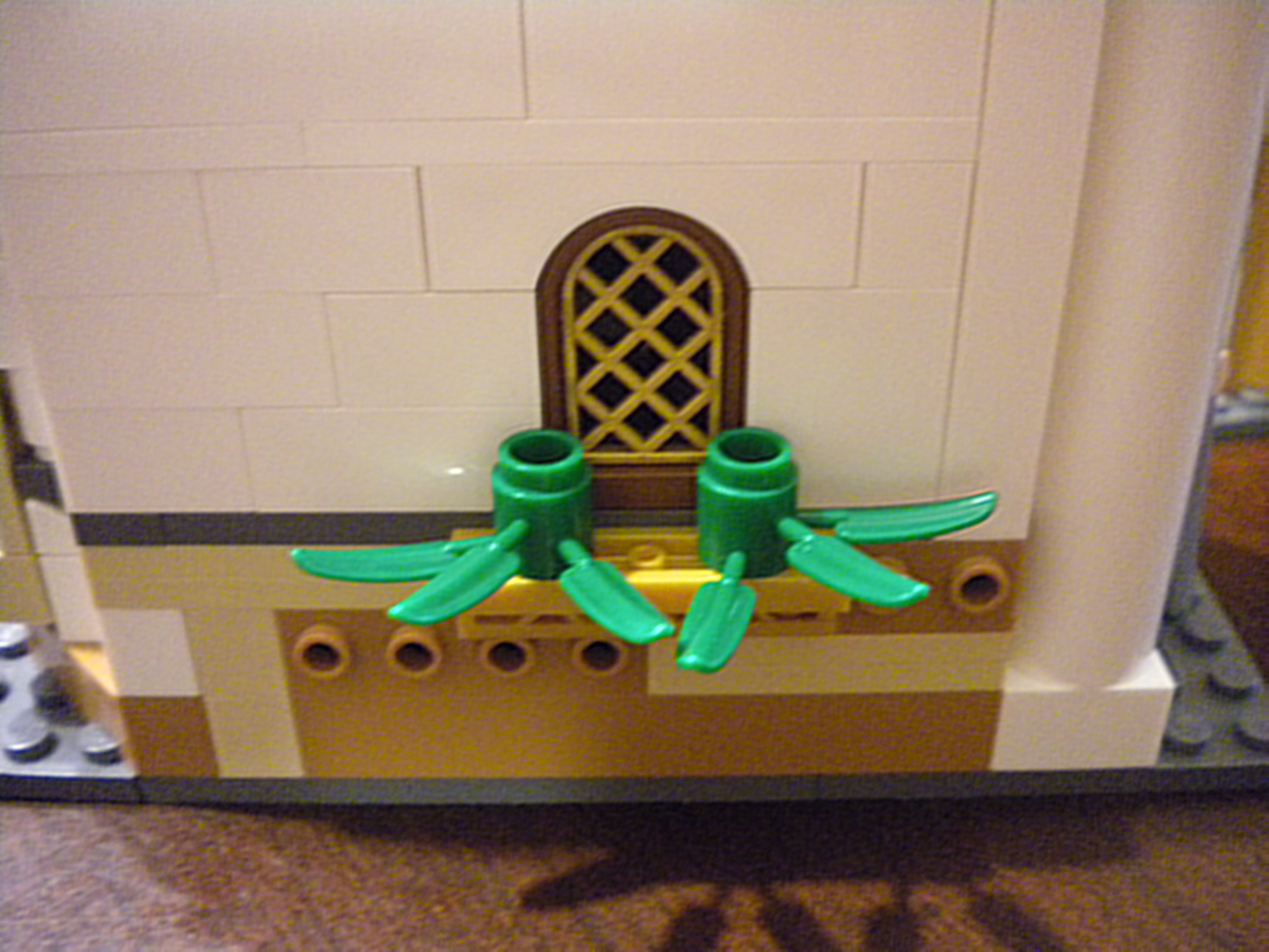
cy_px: 476
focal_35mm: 35
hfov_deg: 52.6
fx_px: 1283
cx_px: 634
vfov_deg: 40.7
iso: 800
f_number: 3.1
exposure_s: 1/8.3
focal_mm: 6.3
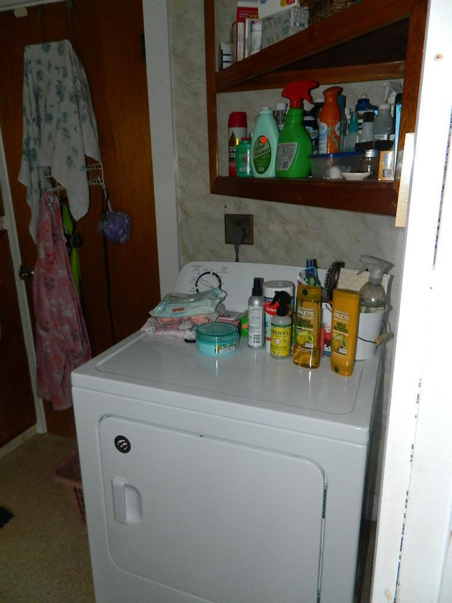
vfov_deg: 69.4
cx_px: 226
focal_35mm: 25
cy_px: 302
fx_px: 435
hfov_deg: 54.9
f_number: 3.1
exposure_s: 1/30
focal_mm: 4.5
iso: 200
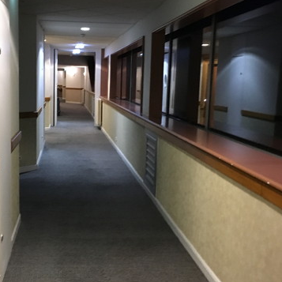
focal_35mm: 46
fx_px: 424
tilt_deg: -10.3
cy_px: 148
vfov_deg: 36.8
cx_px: 99
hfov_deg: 36.5
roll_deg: -0.8
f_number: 2.2
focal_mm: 4.15
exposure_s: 1/17
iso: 500
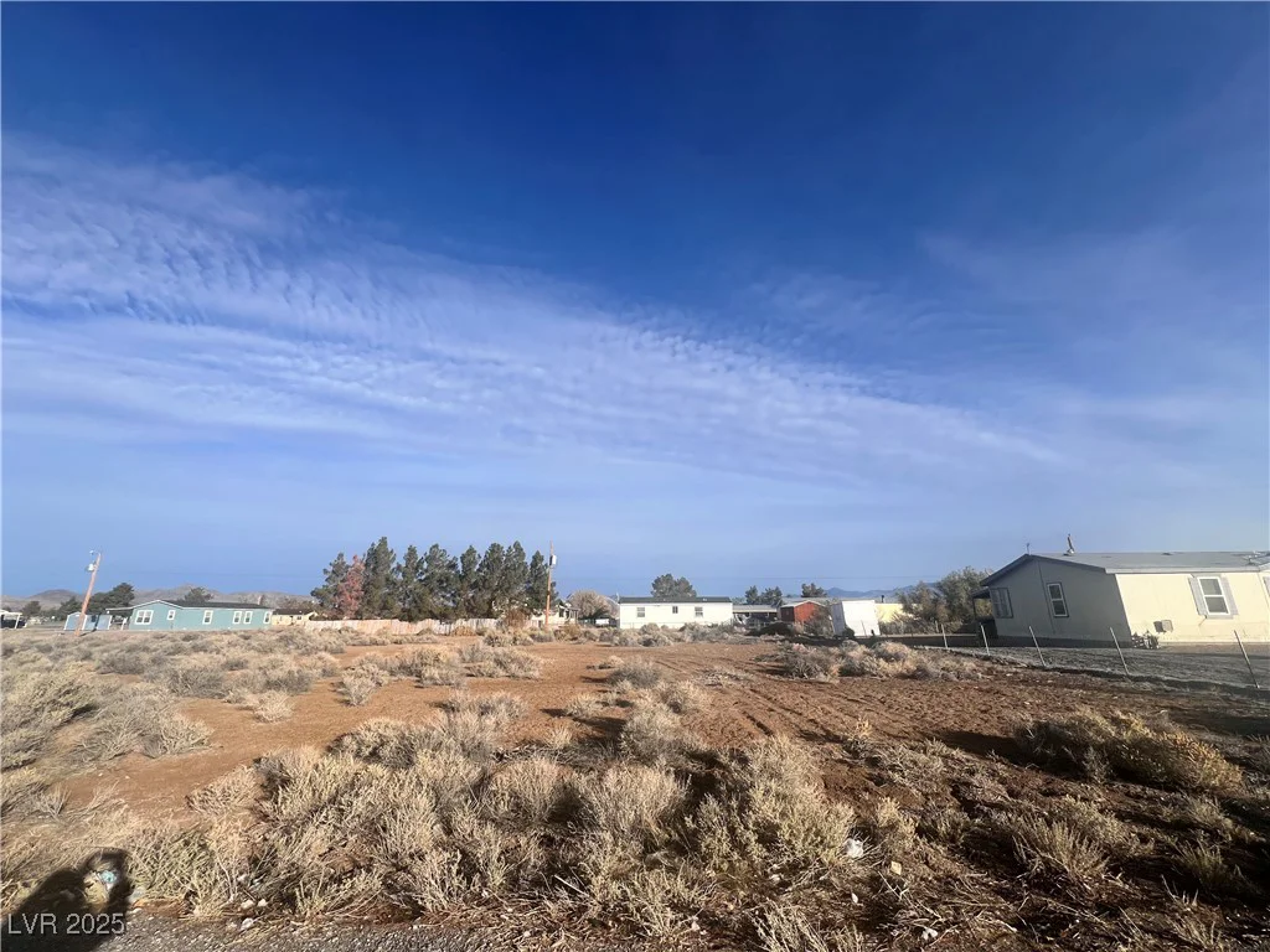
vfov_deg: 89.9
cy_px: 476
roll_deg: -0.1
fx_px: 477
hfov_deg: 106.2
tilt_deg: +15.2
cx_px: 635
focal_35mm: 13
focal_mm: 1.57
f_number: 1.8
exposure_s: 1/2421
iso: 32
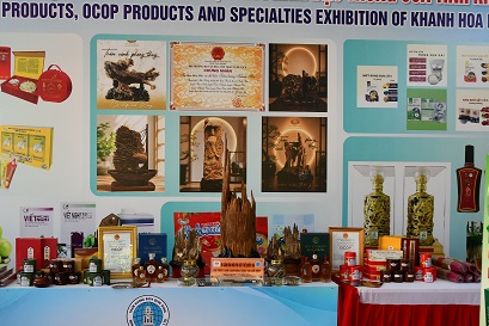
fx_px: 598
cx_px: 232
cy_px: 190
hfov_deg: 44.5
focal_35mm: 44
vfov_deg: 30.5
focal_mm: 20
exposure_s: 1/250
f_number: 5.6
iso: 400
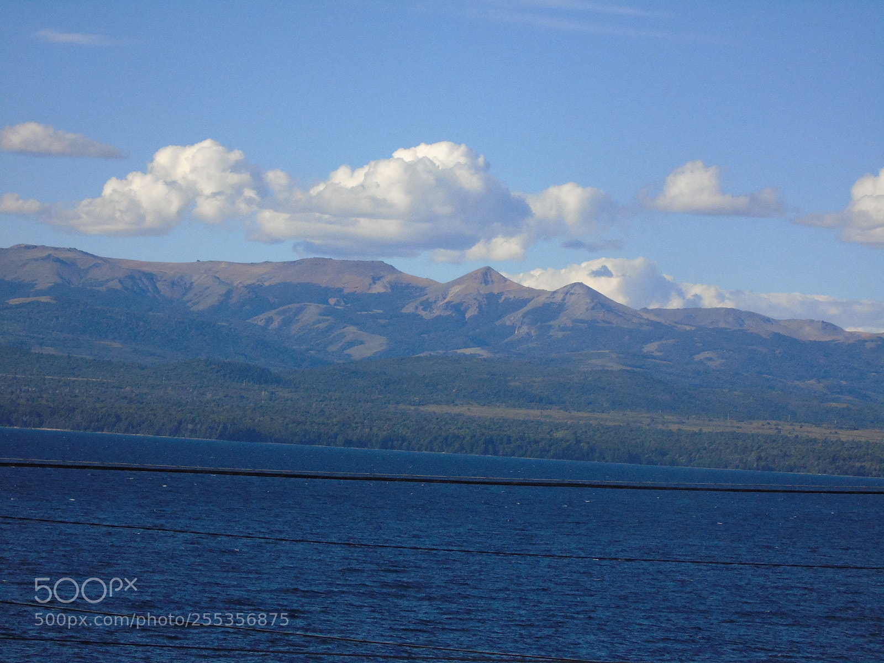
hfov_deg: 13.9
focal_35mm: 142
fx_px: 3626
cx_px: 442
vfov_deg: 10.4
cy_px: 332
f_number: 6.2
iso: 400
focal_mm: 25
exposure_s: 1/2000
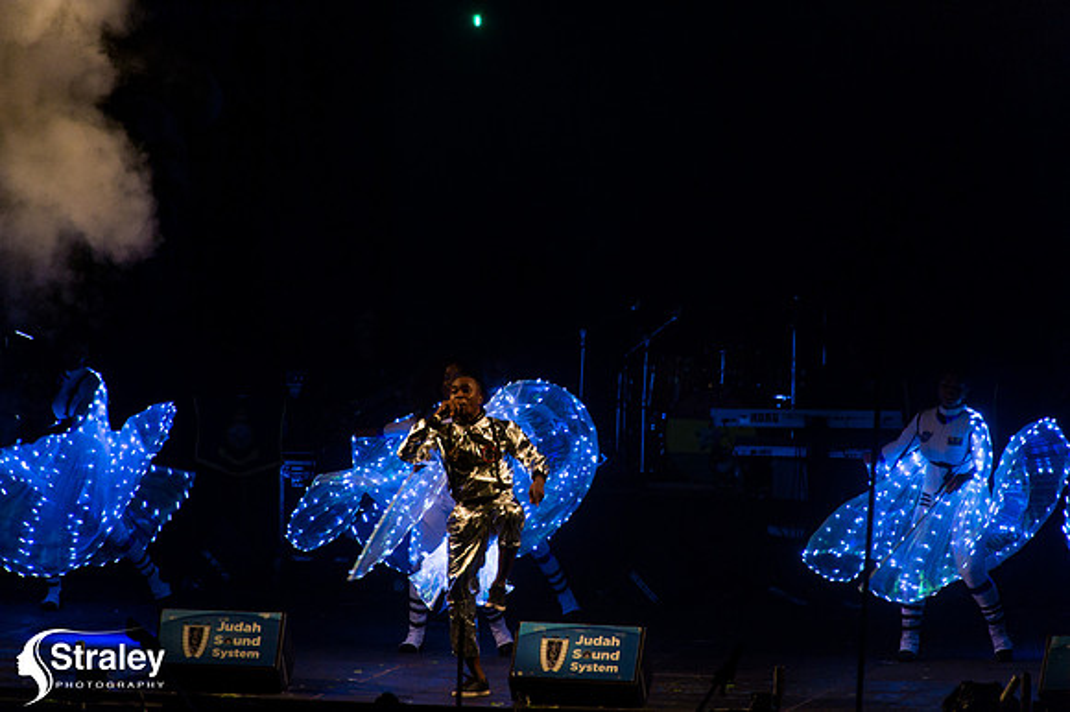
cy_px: 356
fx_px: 10099
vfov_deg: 4.0
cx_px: 535
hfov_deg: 6.1
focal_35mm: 340
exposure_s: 1/200
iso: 4000
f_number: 5.6
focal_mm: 340
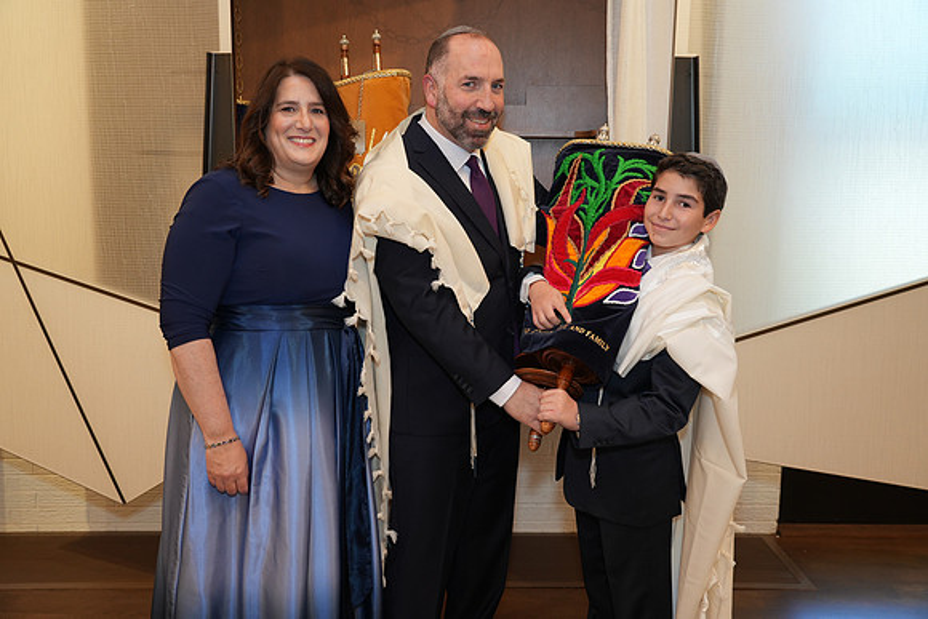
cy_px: 310
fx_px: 877
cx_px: 464
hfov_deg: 55.8
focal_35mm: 34
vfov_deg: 38.9
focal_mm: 34
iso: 640
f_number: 4
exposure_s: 1/80
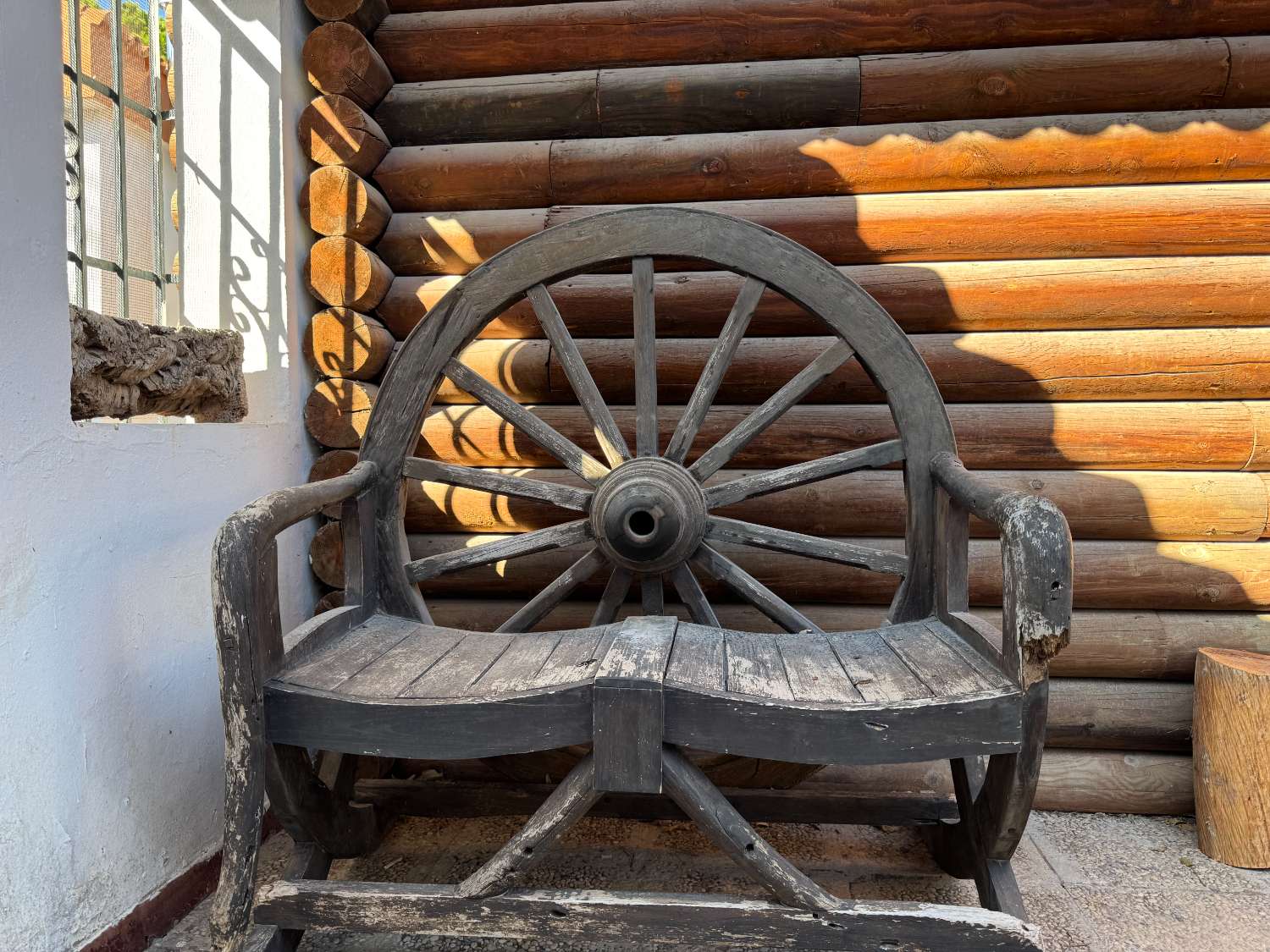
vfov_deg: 56.8
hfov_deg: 71.6
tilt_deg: -1.5
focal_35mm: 24
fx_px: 881
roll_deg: +1.5
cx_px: 635
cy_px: 476
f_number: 1.78
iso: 64
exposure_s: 1/255
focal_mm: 6.76
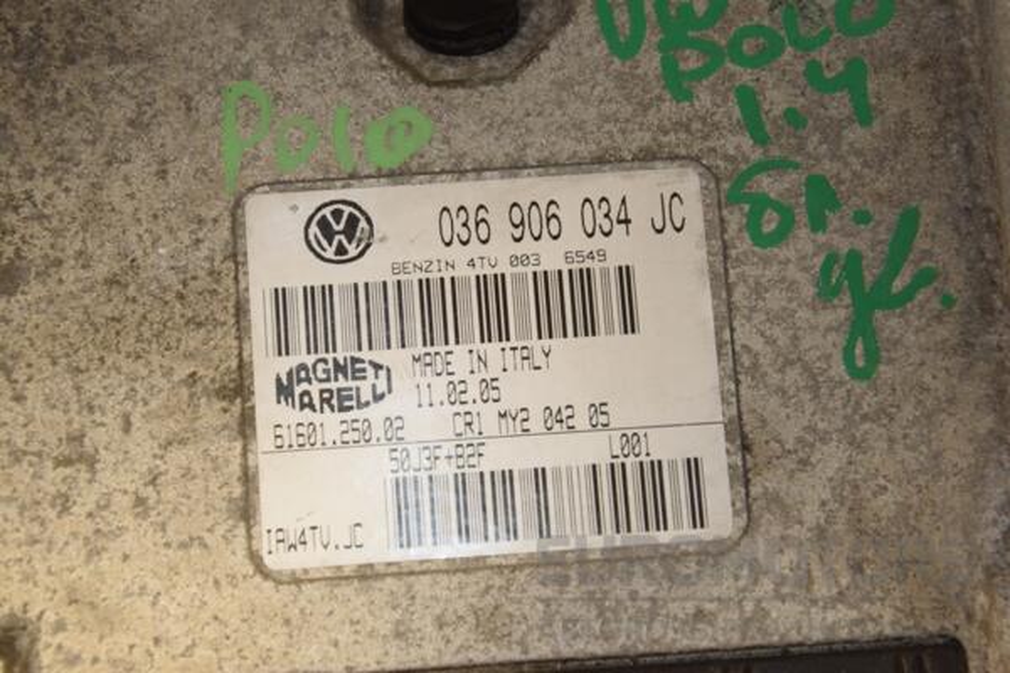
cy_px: 336
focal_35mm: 99
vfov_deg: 13.8
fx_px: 2777
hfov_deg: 20.6
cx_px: 505
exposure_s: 1/200
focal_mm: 66
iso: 800
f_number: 9
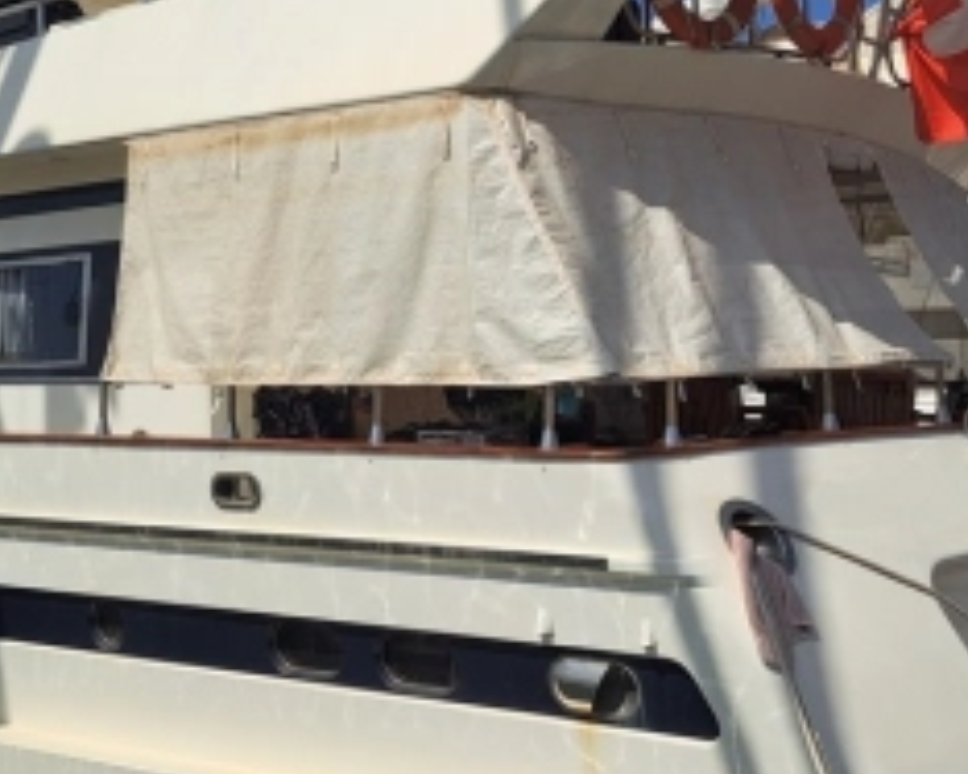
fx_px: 1575
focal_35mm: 55
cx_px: 414
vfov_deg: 27.5
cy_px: 292
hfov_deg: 34.1
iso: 50
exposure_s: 1/3049
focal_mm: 5.23
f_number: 1.8
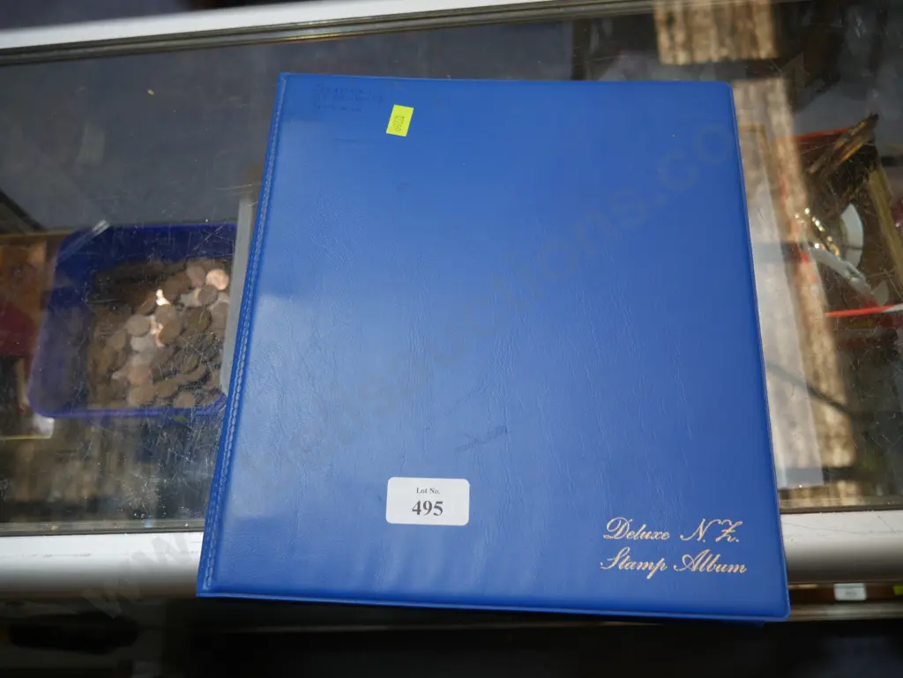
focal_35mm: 28
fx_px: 731
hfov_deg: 63.4
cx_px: 452
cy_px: 339
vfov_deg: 49.8
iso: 200
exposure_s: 1/100
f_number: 3.5
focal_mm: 14
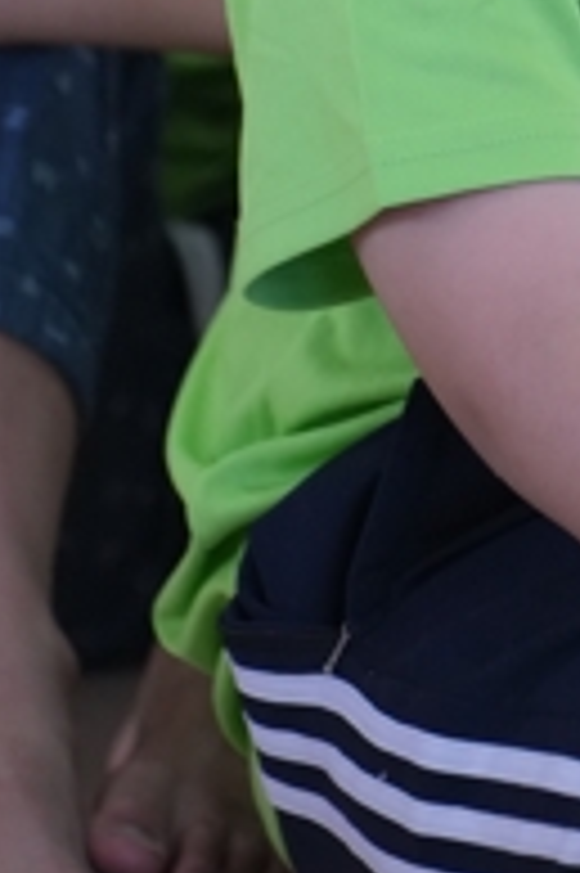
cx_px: 964
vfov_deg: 4.1
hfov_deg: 2.7
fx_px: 12177
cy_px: 14
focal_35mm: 503
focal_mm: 150
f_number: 3.2
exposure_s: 1/320
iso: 4000
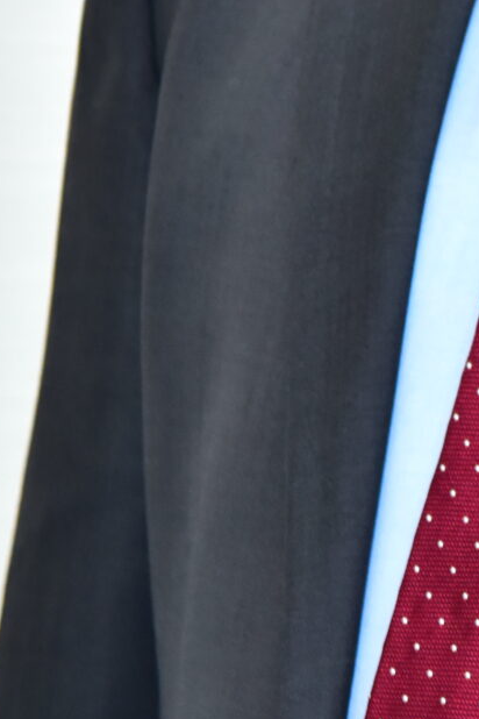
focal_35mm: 435
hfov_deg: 3.2
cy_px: -197
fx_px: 8681
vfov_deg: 4.7
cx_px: 734
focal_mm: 105
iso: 1000
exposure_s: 1/125
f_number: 4
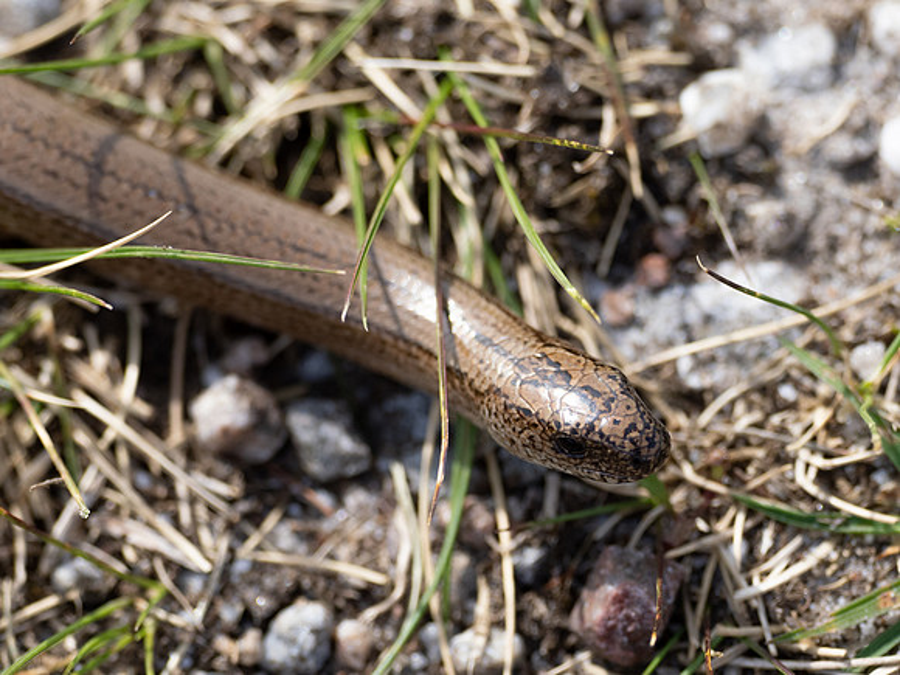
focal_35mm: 870
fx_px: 22607
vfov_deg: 1.7
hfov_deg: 2.3
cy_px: 488
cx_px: 651
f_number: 4
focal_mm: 300
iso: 250
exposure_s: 1/1250
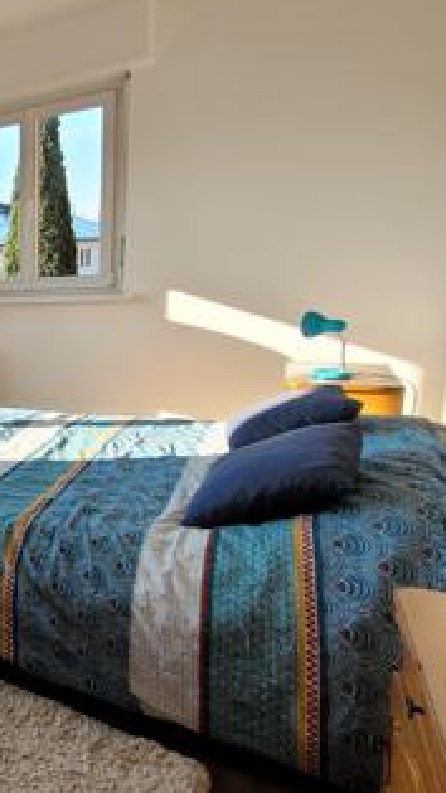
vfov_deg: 69.8
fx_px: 568
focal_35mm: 27
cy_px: 375
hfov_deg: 28.5
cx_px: -217
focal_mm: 1.74
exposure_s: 1/177
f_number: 2.2
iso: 40
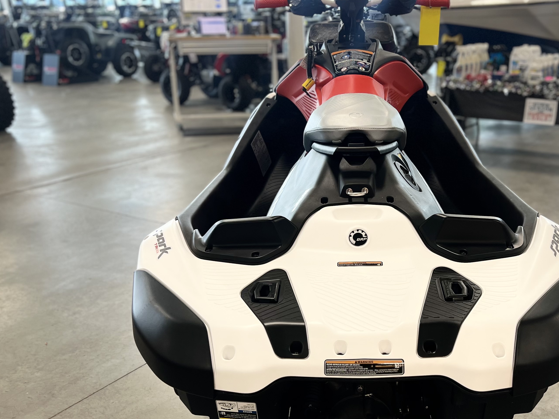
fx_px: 662
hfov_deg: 45.5
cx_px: 339
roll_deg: +0.7
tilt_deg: -23.0
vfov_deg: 34.8
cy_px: 277
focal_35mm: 41
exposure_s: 1/120
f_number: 1.5
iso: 80
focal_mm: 5.7
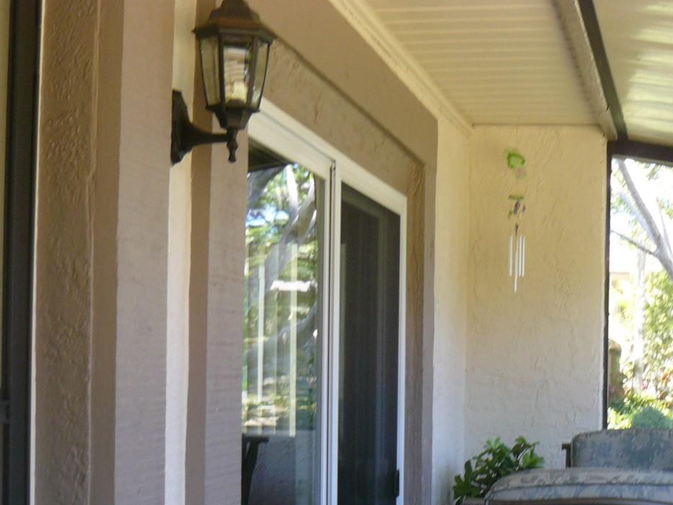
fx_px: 1206
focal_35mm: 62
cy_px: 420
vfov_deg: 23.2
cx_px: 462
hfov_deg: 30.9
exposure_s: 1/30
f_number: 2.8
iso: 100
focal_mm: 6
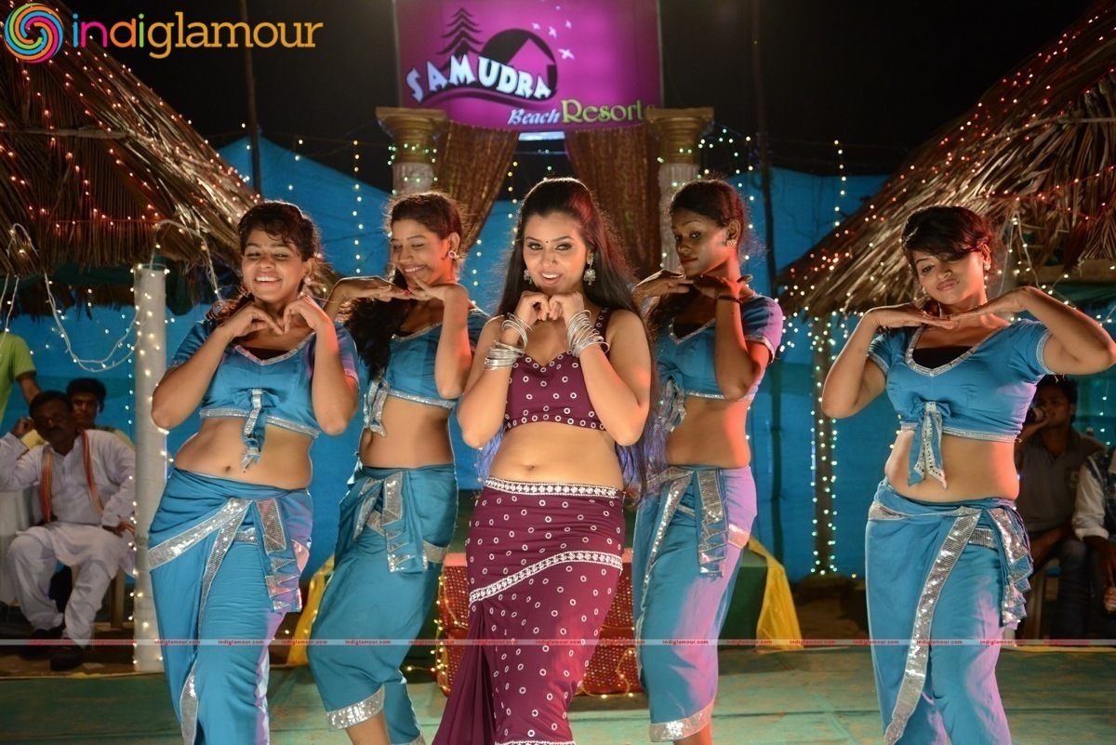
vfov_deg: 29.3
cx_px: 558
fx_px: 1426
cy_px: 372
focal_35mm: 46
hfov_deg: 42.7
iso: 2000
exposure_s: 1/250
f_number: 4.2
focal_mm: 46
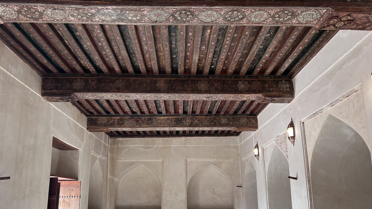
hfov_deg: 66.1
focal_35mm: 29
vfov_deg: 39.8
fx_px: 286
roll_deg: +0.2
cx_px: 183
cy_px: 136
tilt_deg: +11.6
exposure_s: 1/121
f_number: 1.5
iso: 80
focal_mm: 5.7
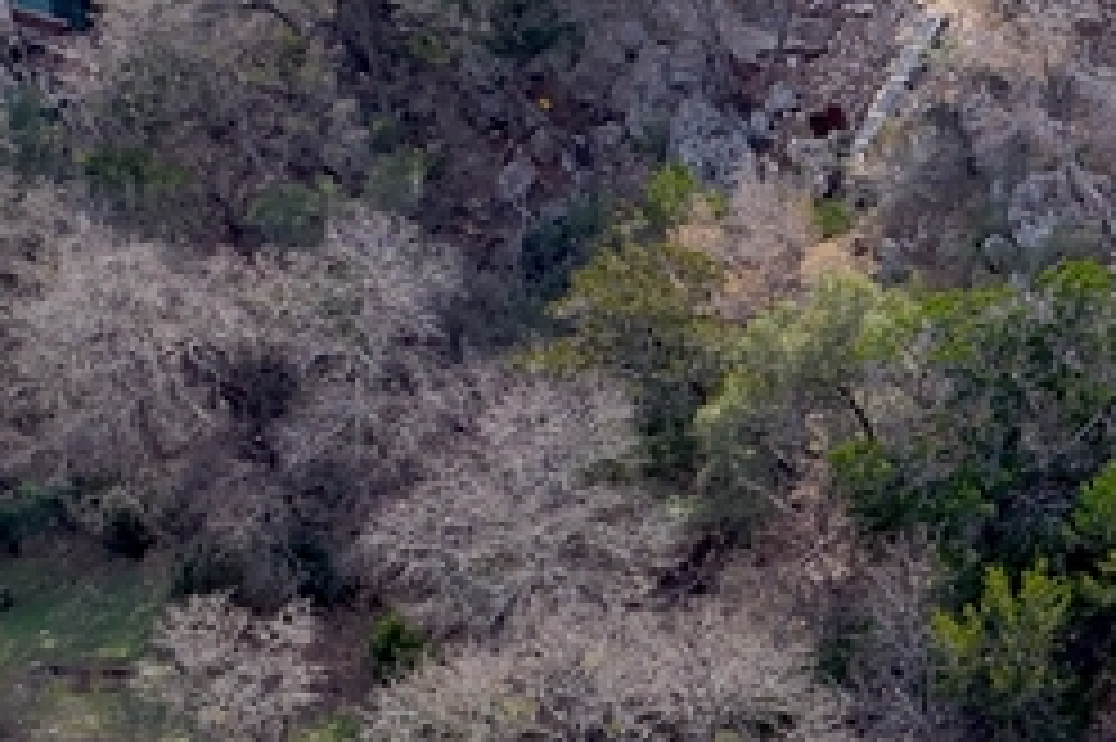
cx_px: 2529
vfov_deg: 7.4
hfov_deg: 10.0
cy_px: 827
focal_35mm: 183
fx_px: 5669
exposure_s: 1/1250
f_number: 2.8
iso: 250
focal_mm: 14.45
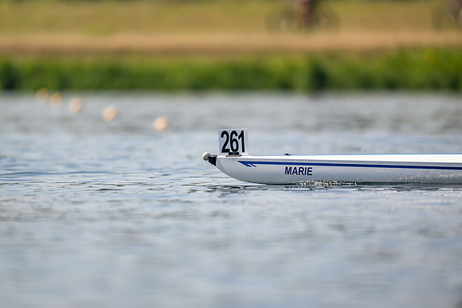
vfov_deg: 2.3
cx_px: 231
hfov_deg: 3.4
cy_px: 154
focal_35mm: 600
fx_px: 7701
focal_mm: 600
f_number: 4
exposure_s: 1/2500
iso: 100
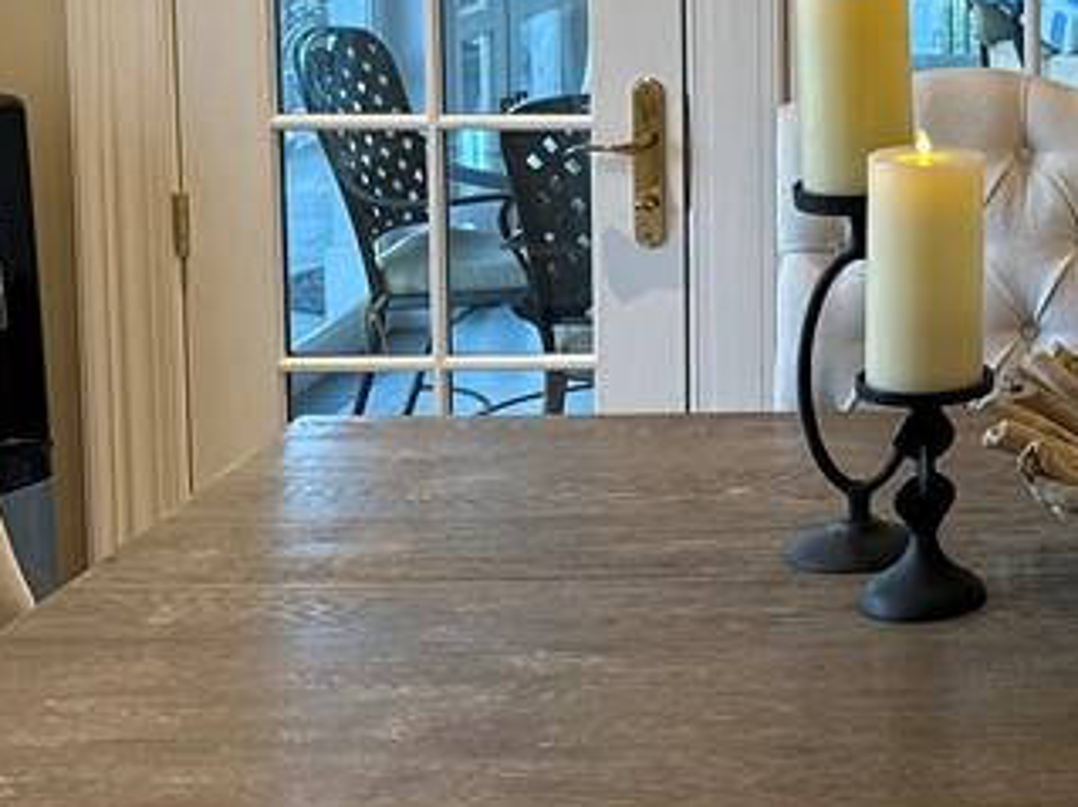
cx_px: 1365
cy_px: -41
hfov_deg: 22.8
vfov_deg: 18.5
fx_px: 2397
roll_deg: -0.7
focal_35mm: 77
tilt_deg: -5.1
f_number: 1.78
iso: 160
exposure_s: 1/60
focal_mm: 6.86
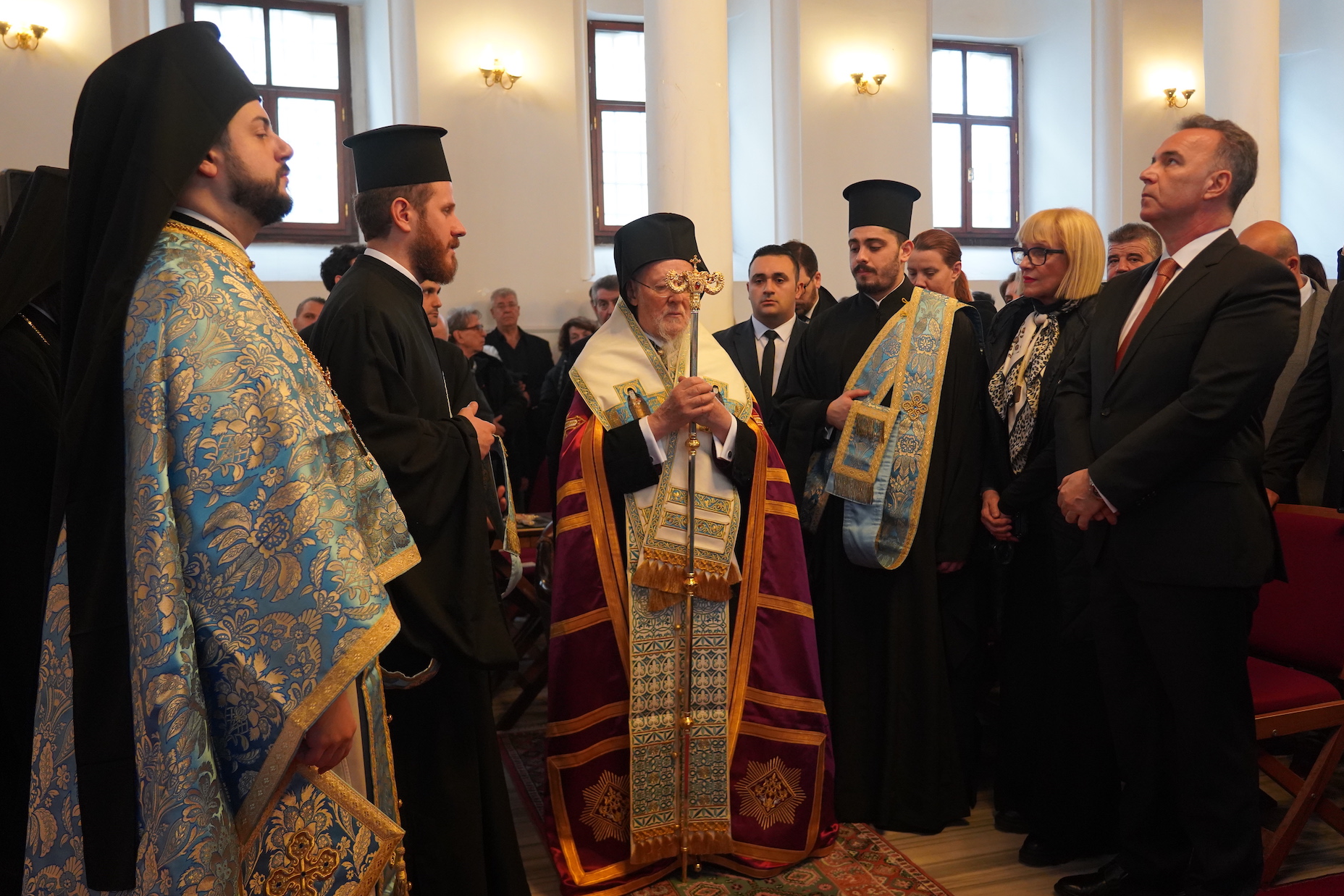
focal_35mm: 30
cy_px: 453
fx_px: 1120
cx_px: 678
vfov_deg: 43.6
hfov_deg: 61.9
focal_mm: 29
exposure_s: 1/160
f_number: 4
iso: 5000
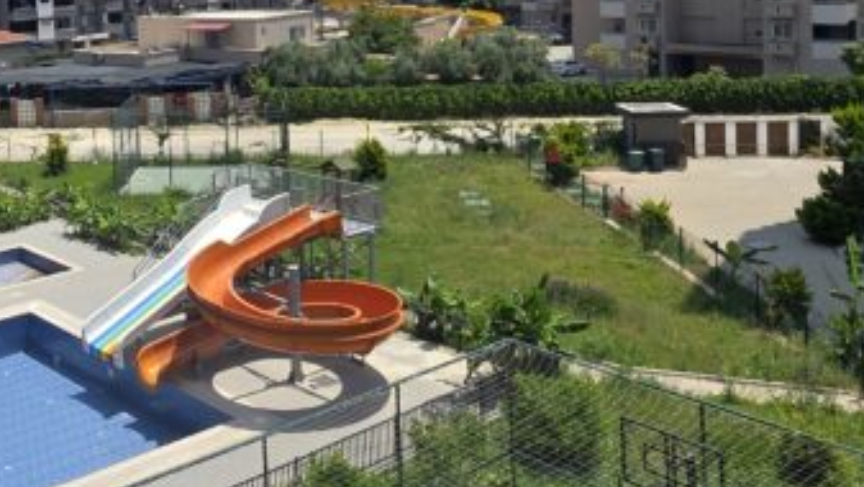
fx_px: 986
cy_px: 0
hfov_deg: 42.8
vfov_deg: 26.3
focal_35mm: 43
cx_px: 67
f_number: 1.9
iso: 40
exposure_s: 1/2730
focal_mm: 2.2
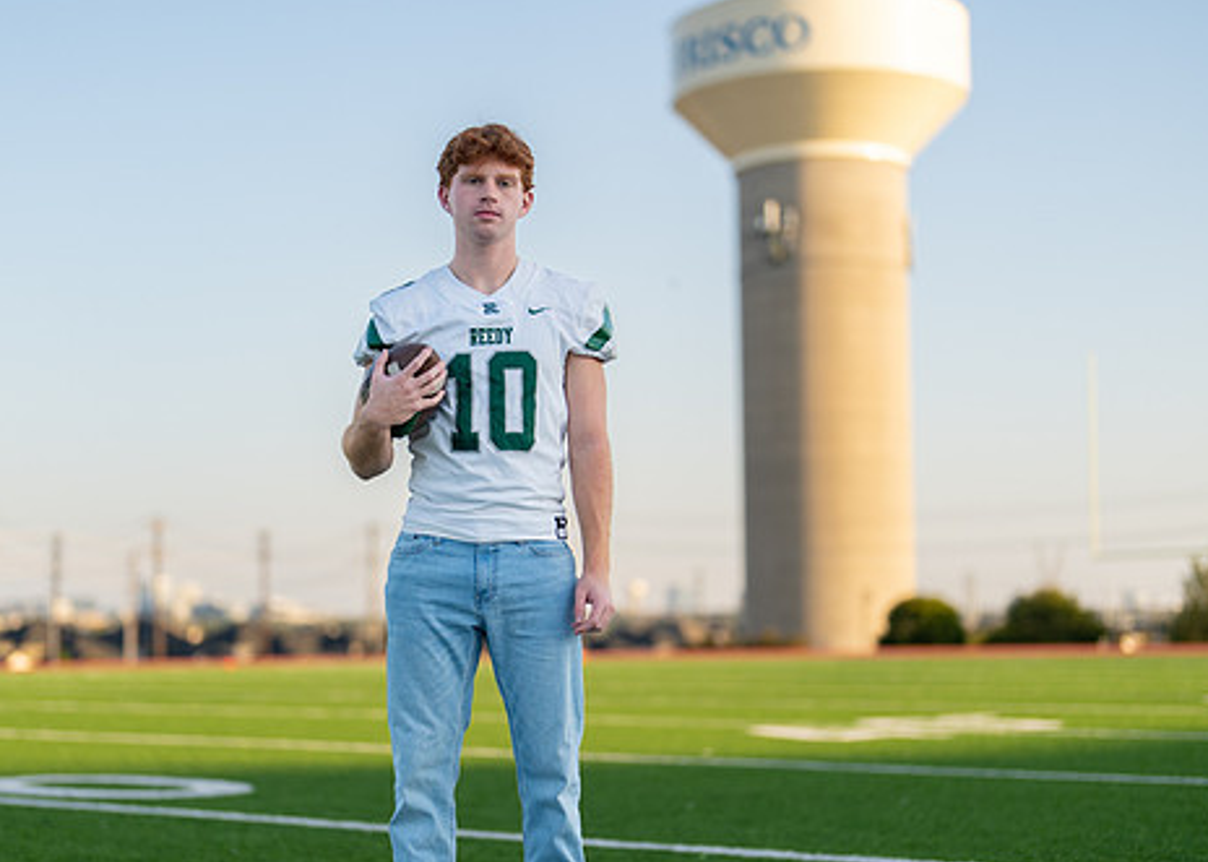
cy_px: 513
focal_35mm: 66
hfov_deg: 29.8
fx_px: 2263
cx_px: 514
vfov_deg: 21.5
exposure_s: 1/2500
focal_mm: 50
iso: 100
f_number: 1.2
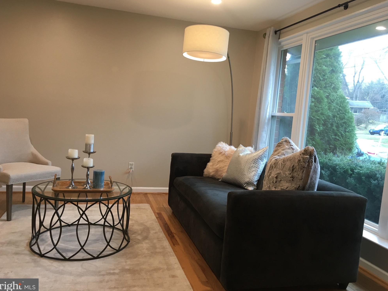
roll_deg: -4.4
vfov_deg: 46.8
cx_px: 190
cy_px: 144
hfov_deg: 60.0
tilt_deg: -5.0
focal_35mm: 30
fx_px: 336
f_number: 2.2
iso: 80
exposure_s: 1/30
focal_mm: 4.15
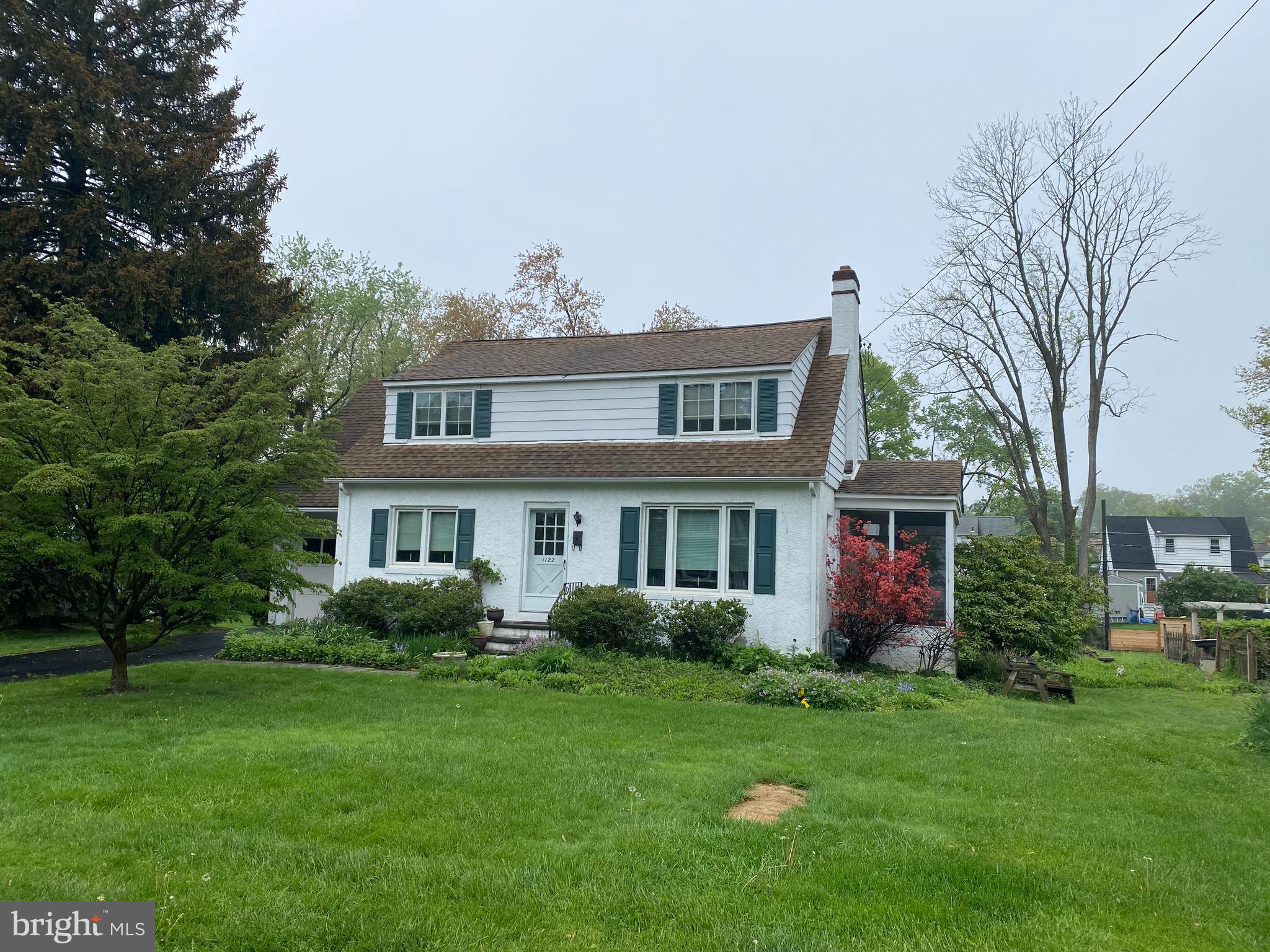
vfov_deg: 53.1
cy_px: 476
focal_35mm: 26
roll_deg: -2.7
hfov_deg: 67.3
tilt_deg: +6.0
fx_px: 954
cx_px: 635
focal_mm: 4.25
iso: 32
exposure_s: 1/1504
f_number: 1.8
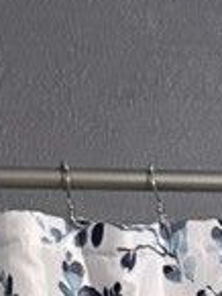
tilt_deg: -14.1
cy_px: 982
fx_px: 1443
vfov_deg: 8.8
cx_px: 721
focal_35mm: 169
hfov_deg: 7.5
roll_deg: +4.5
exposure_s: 1/60
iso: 320
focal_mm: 6.76
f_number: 1.78
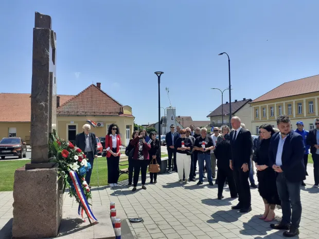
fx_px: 249
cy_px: 120
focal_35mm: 27
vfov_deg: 51.4
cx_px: 160
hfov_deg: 65.3
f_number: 1.9
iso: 40
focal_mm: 3.6
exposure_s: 1/2703
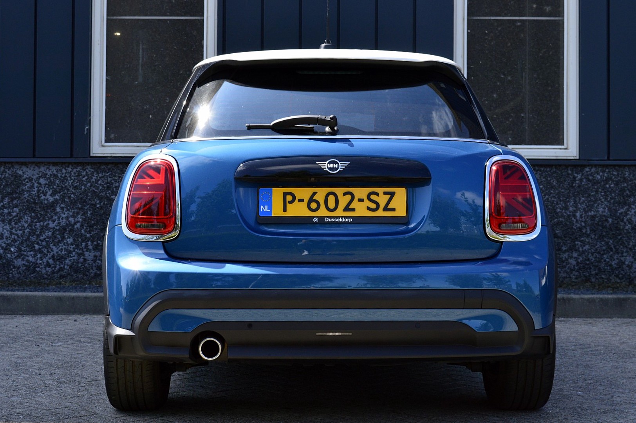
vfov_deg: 21.5
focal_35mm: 63
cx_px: 318
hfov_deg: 31.9
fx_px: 1112
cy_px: 212
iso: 400
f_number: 11
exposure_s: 1/400
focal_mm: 42
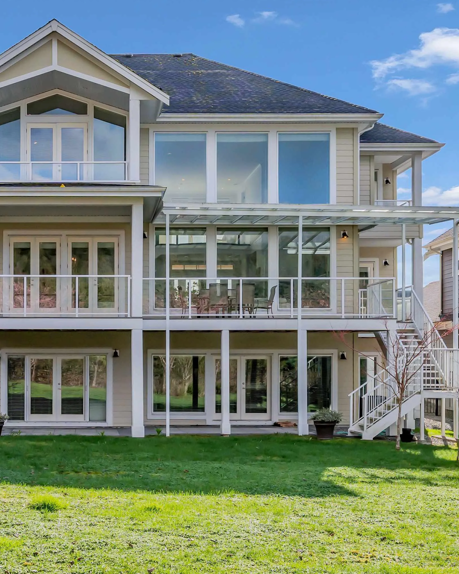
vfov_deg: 39.5
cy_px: 289
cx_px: 122
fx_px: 798
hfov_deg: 31.6
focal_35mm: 47
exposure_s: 1/640
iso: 200
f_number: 9
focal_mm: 22
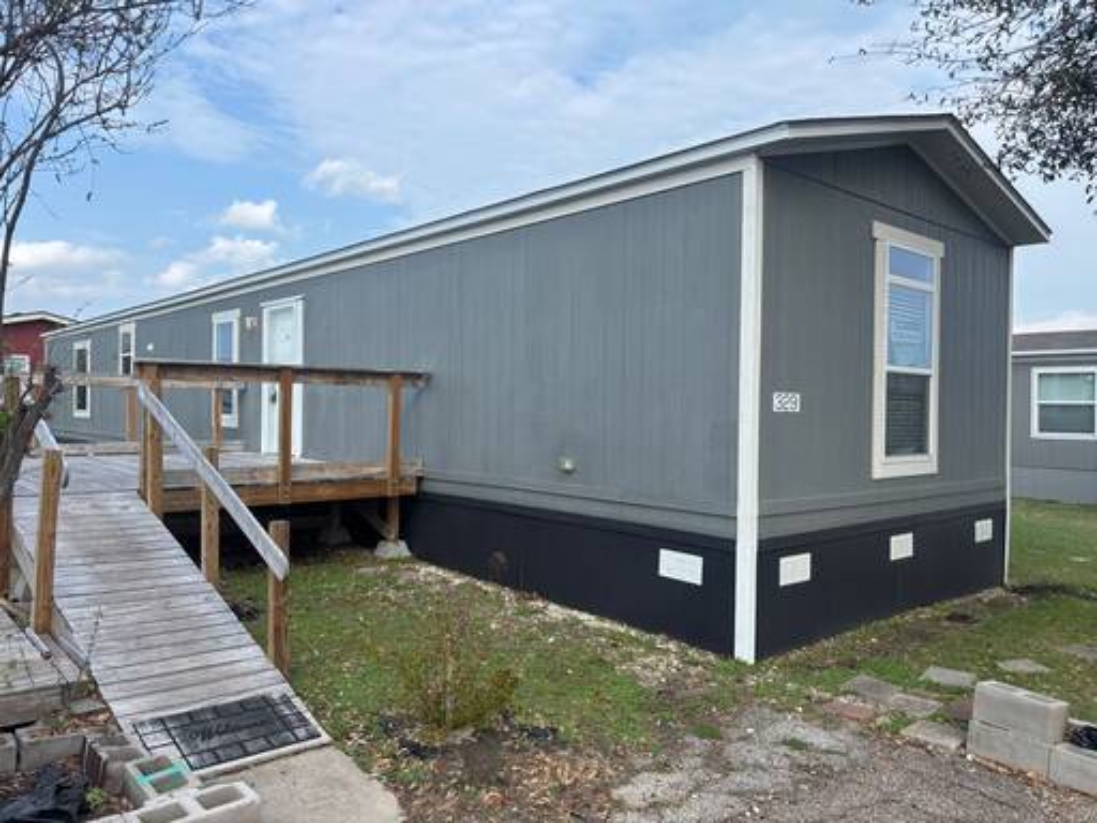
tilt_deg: -0.5
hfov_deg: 67.3
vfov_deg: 53.1
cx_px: 548
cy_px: 412
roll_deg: -0.6
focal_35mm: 26
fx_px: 824
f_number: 1.6
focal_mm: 5.96
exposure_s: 1/1845
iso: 50
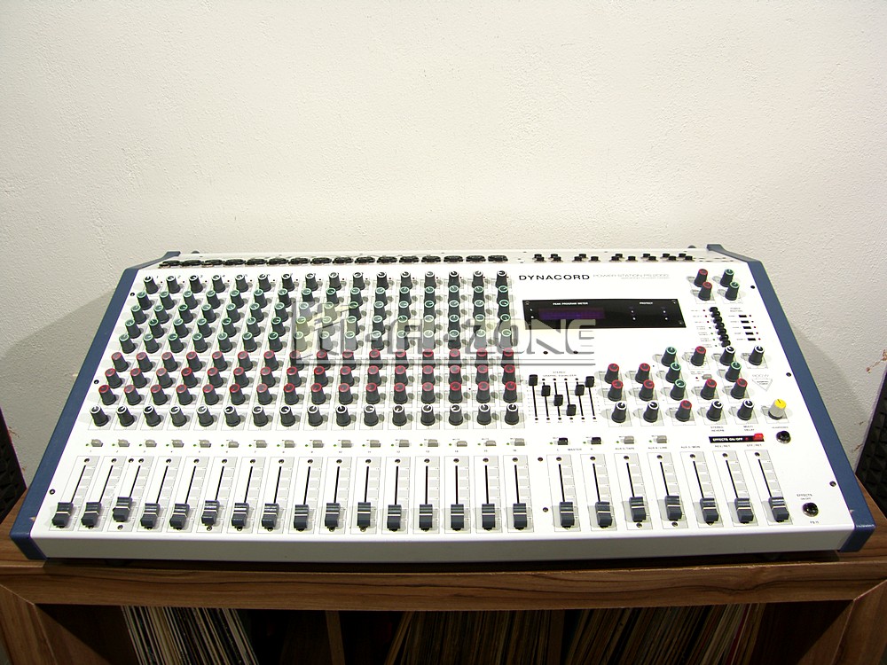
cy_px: 332
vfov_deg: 49.7
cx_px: 444
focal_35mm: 28
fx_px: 717
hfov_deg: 63.4
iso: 50
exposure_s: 1/30
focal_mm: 7.4
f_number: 2.2
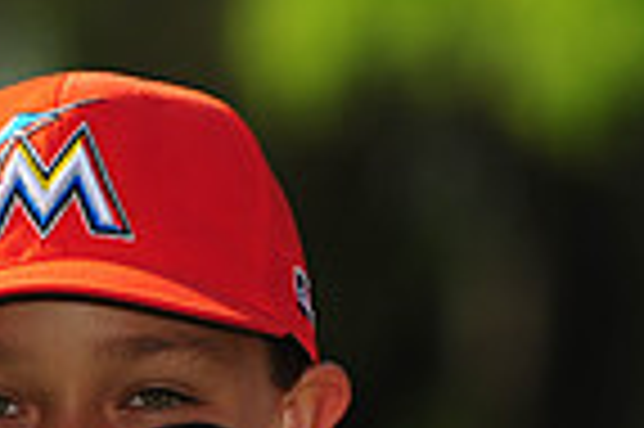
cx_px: -9
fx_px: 12669
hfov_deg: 2.9
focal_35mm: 709
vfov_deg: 1.9
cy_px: 716
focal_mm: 175
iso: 200
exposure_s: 1/1600
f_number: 4.5
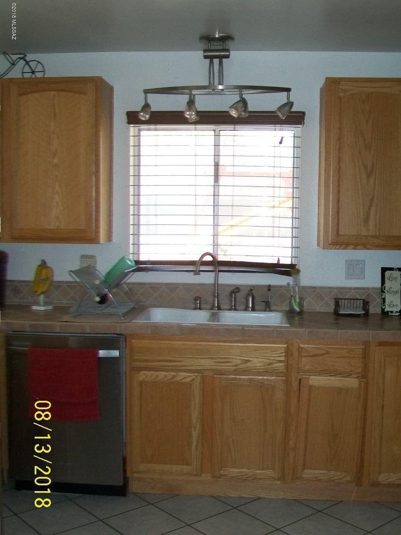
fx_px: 649
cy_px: 268
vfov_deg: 44.8
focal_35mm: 42
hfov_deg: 34.3
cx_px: 200
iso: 160
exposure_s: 1/125
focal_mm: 7.6
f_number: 3.1
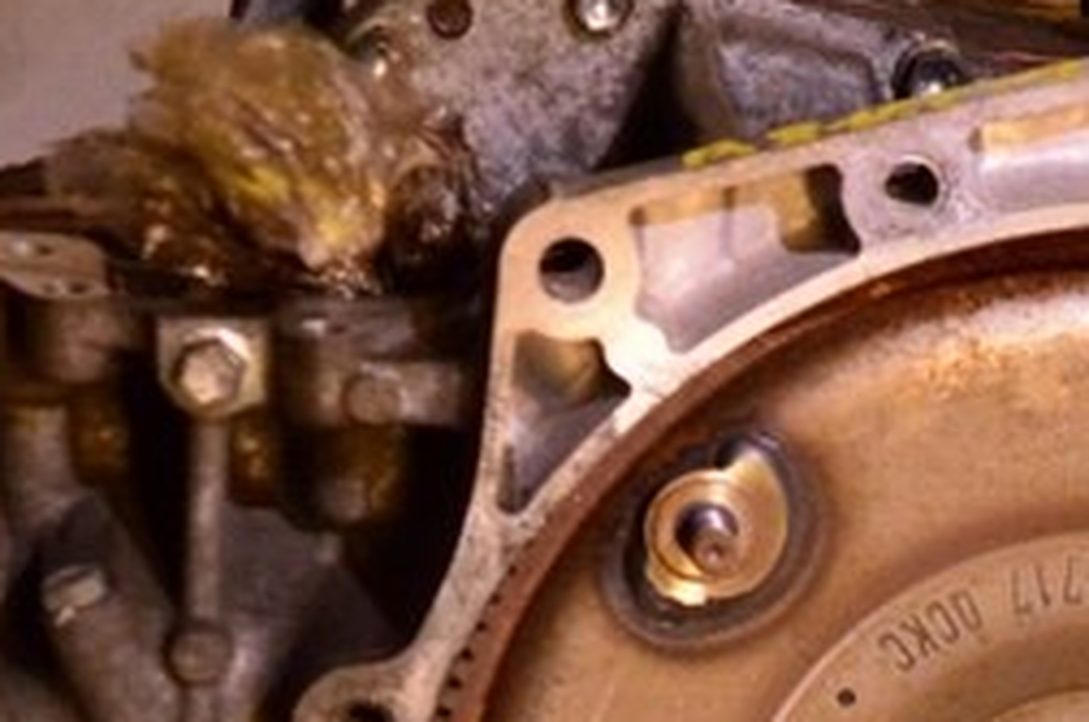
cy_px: 1005
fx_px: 3683
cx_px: 994
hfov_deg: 16.6
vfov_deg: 10.9
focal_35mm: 122
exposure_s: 1/400
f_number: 4
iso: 1600
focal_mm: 20
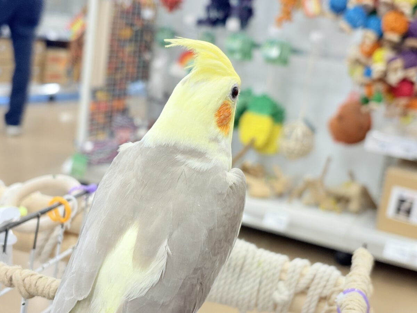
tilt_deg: -11.3
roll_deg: -6.1
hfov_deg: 36.8
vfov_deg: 28.0
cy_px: 156
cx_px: 208
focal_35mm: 52
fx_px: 626
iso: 100
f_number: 1.6
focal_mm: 5.96
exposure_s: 1/100
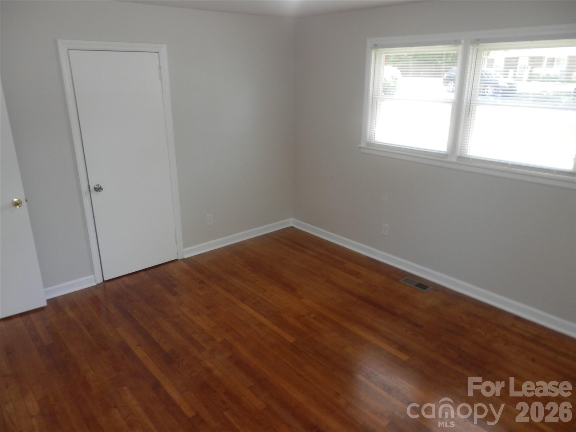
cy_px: 216
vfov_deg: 54.9
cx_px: 288
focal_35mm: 25
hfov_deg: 69.4
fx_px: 416
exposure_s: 1/30
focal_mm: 4.5
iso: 100
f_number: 3
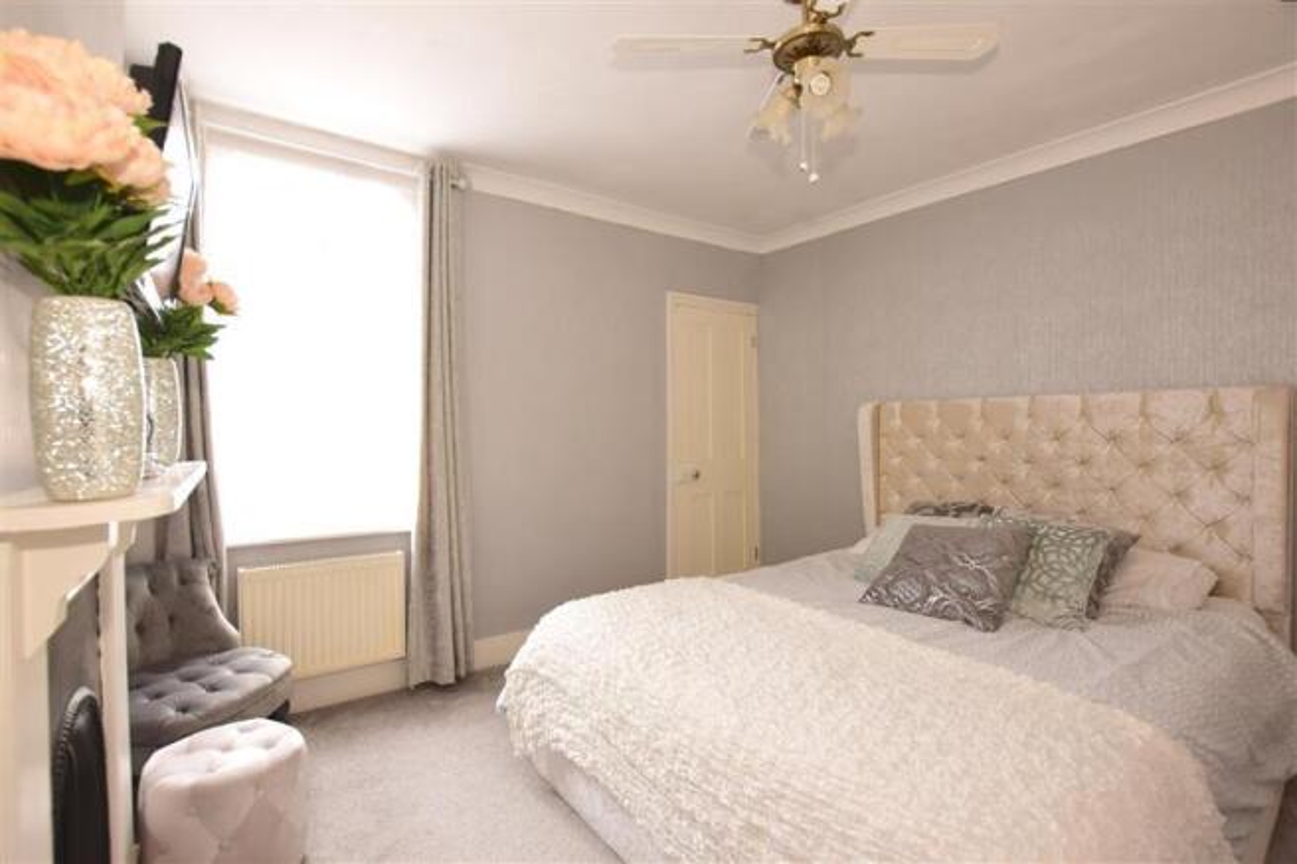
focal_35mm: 15
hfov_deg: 100.4
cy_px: 432
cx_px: 648
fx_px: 540
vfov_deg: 77.3
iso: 400
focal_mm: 10
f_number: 5.6
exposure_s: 1/6
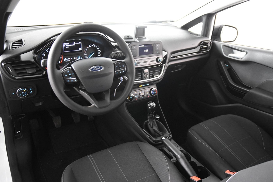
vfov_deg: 43.6
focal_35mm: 30
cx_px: 136
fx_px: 227
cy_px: 91
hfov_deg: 61.9
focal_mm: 20
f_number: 2.8
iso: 3200
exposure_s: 1/30
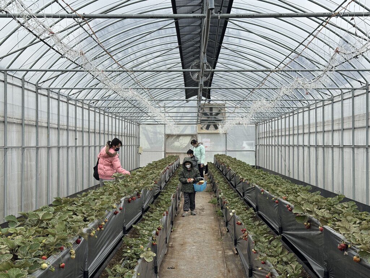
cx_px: 185
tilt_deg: +0.2
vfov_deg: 30.3
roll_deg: +0.4
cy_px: 139
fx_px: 513
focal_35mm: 48
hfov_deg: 39.7
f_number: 1.78
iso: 64
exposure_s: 1/1133
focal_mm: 6.76
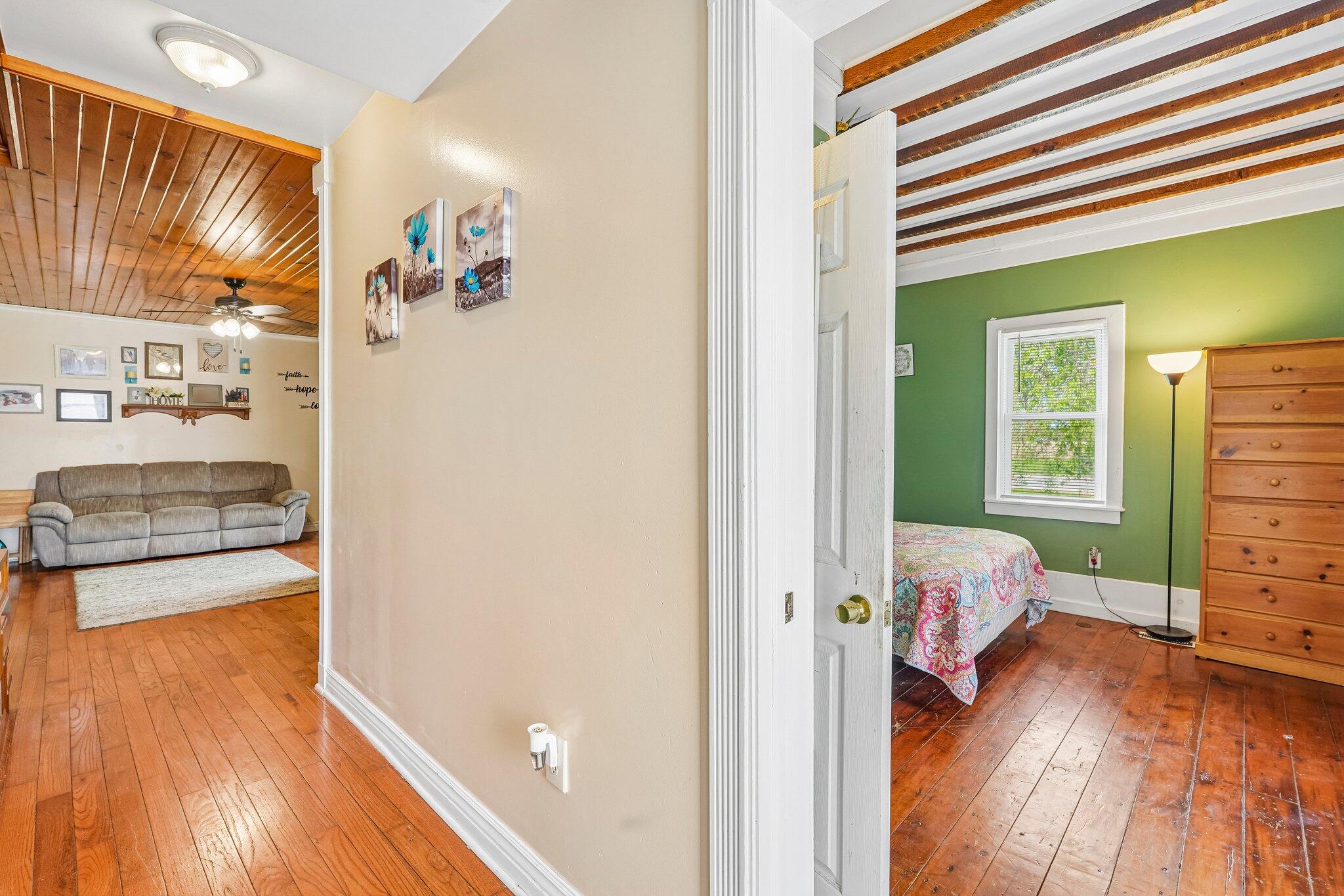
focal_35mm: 16
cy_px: 448
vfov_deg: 73.7
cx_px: 672
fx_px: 597
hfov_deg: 96.7
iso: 400
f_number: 8
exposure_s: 1/30
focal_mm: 16
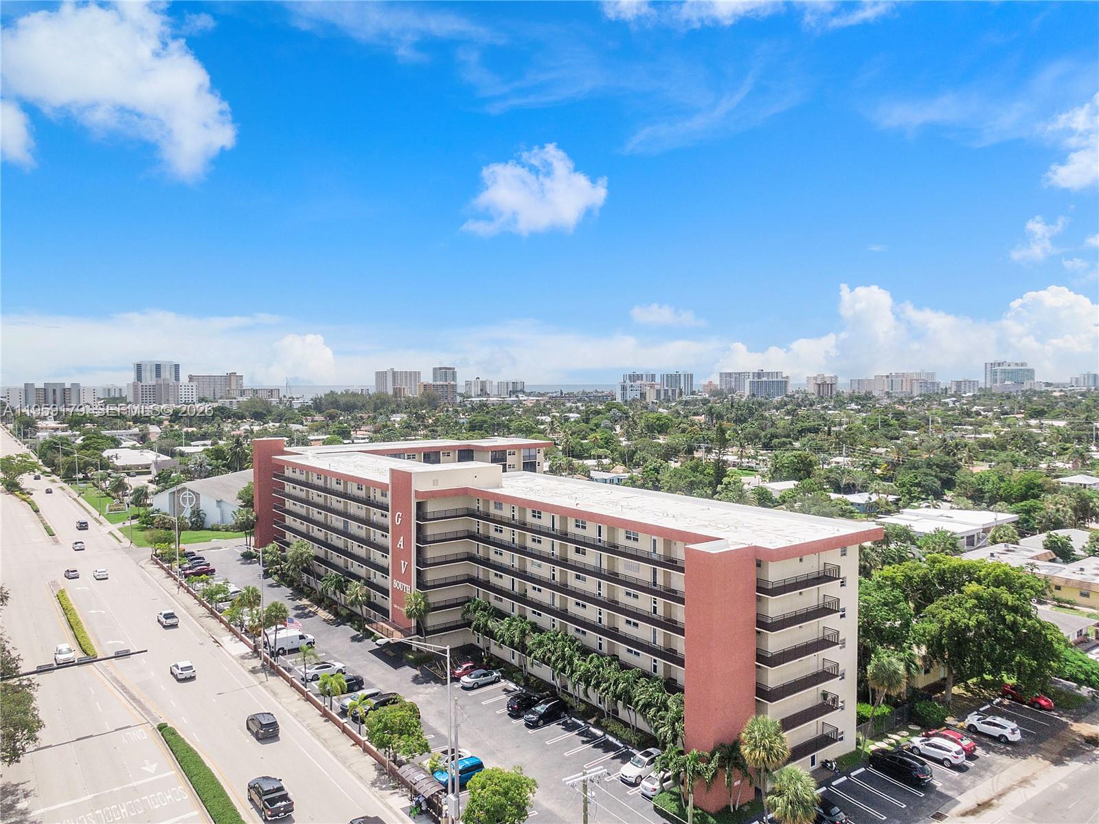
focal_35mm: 24
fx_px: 762
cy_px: 412
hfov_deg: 71.6
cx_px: 550
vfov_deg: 56.8
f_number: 2.8
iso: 100
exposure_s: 1/2500
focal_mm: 4.39
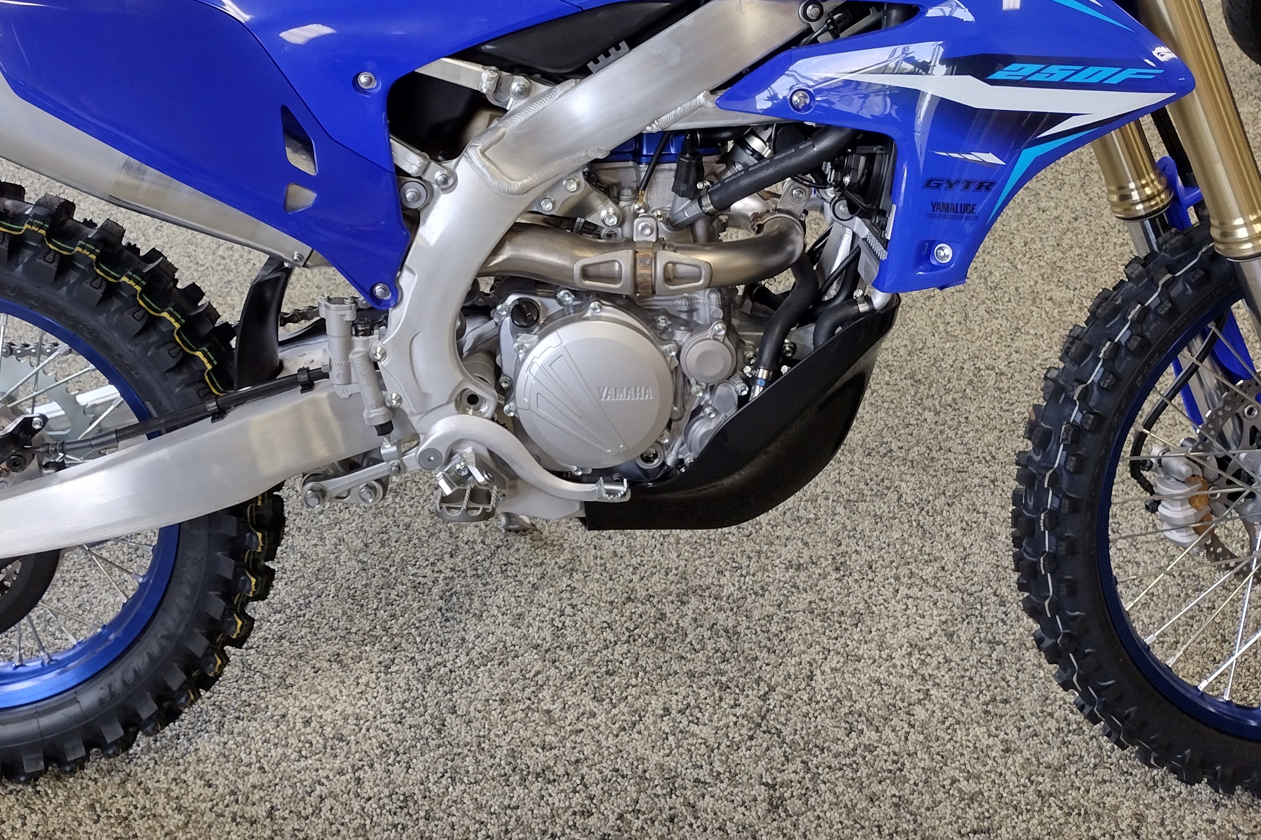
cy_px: 214
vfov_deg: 30.0
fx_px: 1541
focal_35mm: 44
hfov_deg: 44.5
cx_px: 581
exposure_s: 1/120
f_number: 1.7
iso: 120
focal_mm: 4.71
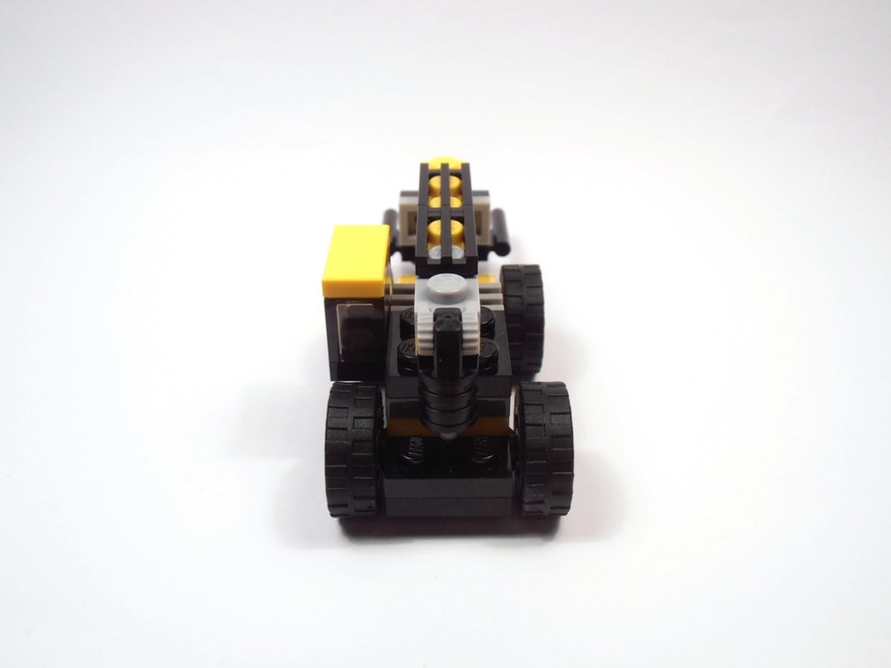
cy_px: 334
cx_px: 446
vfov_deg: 38.7
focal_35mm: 37
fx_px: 952
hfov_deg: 50.1
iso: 80
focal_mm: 6.61
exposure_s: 1/80
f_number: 3.9
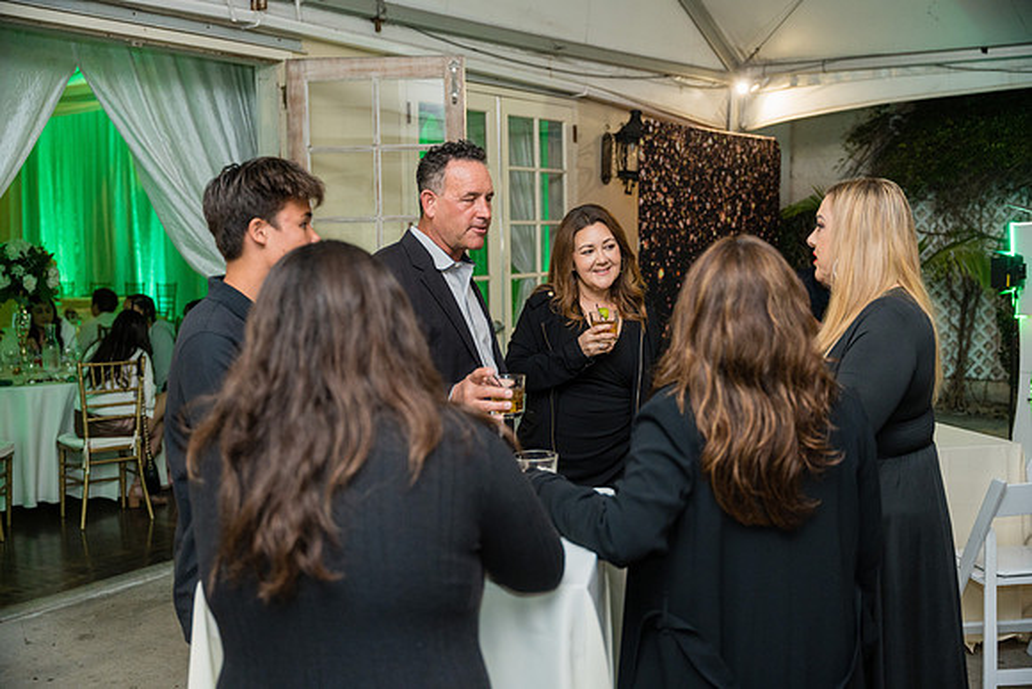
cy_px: 344
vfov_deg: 32.6
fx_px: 1178
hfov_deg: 47.3
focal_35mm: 41
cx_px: 516
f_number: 2.8
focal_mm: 41.1
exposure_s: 1/250
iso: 1600
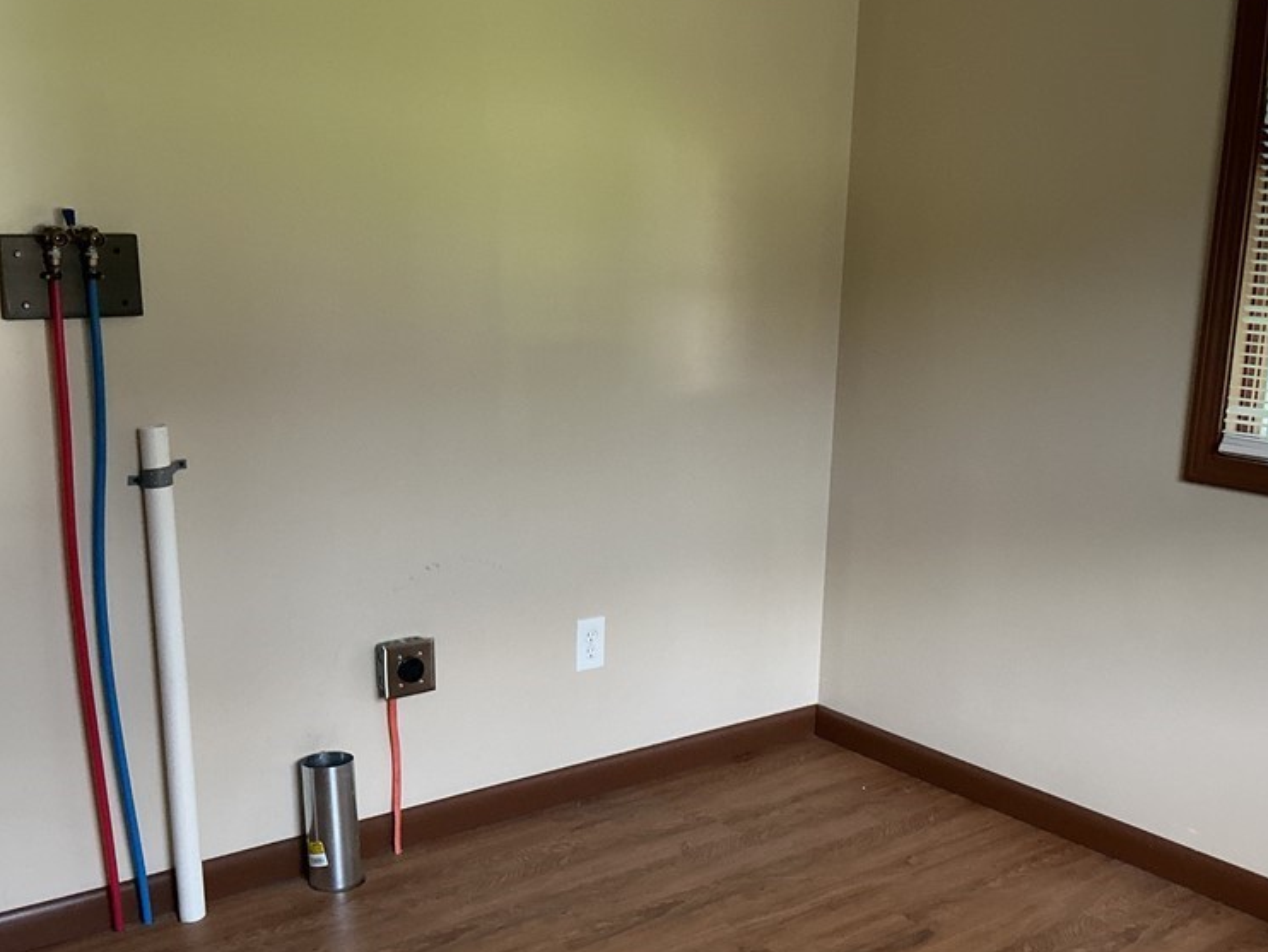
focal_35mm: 40
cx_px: 682
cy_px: 576
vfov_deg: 35.8
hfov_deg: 46.7
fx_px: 1466
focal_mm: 3
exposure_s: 1/60
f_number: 1.8
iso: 125
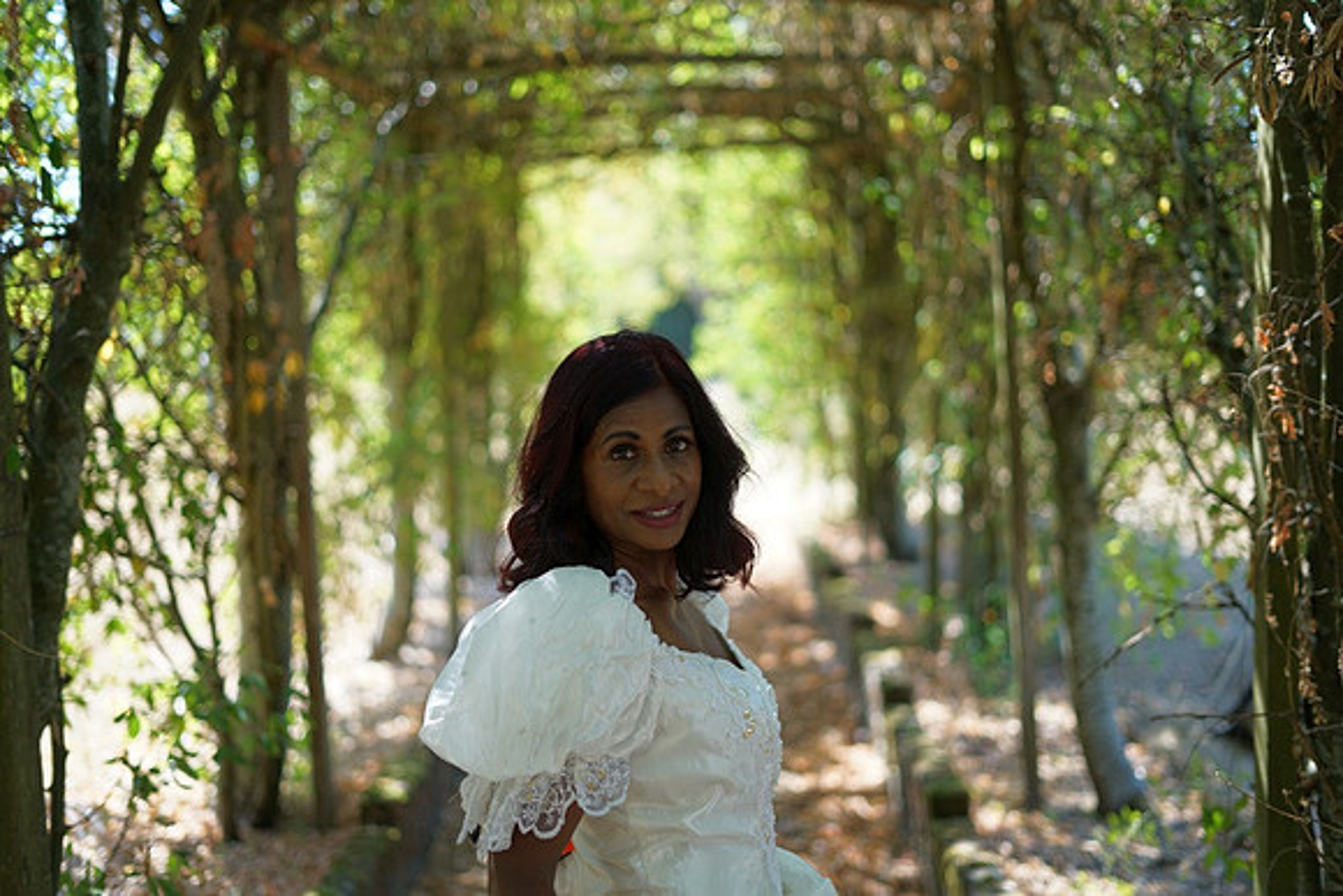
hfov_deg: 39.6
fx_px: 1866
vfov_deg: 27.0
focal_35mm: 50
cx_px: 672
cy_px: 448
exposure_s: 1/400
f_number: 1.8
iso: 100
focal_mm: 50
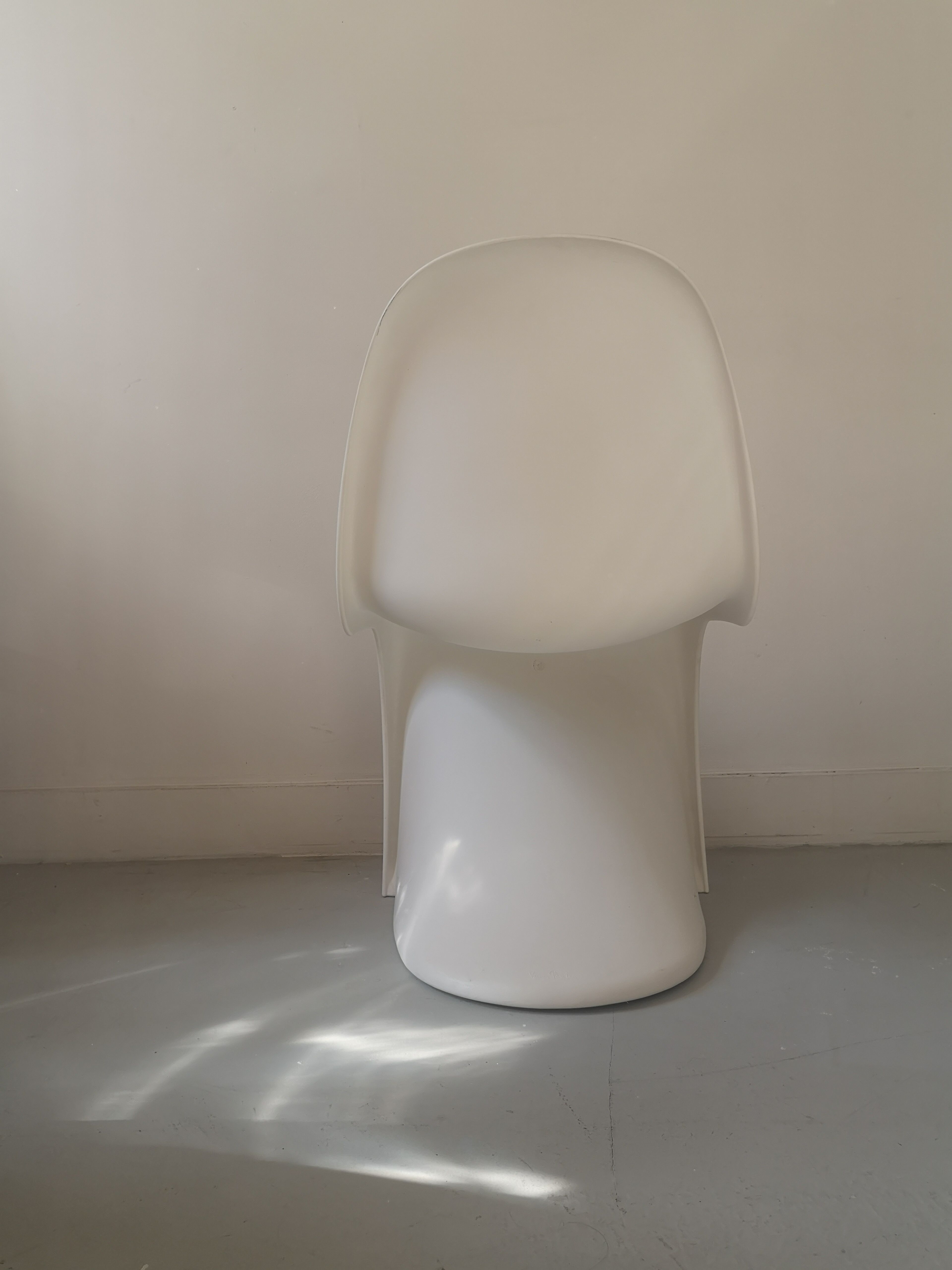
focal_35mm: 27
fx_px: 990
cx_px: 476
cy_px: 635
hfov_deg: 51.4
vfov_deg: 65.3
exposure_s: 1/146
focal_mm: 3.95
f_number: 1.8
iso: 50
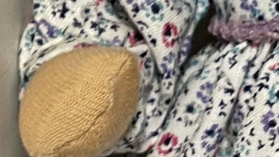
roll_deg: +4.5
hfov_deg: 10.2
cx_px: 70
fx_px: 1562
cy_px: 54
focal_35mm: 211
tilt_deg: -30.5
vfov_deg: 5.8
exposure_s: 1/50
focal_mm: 5.1
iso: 160
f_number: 1.6
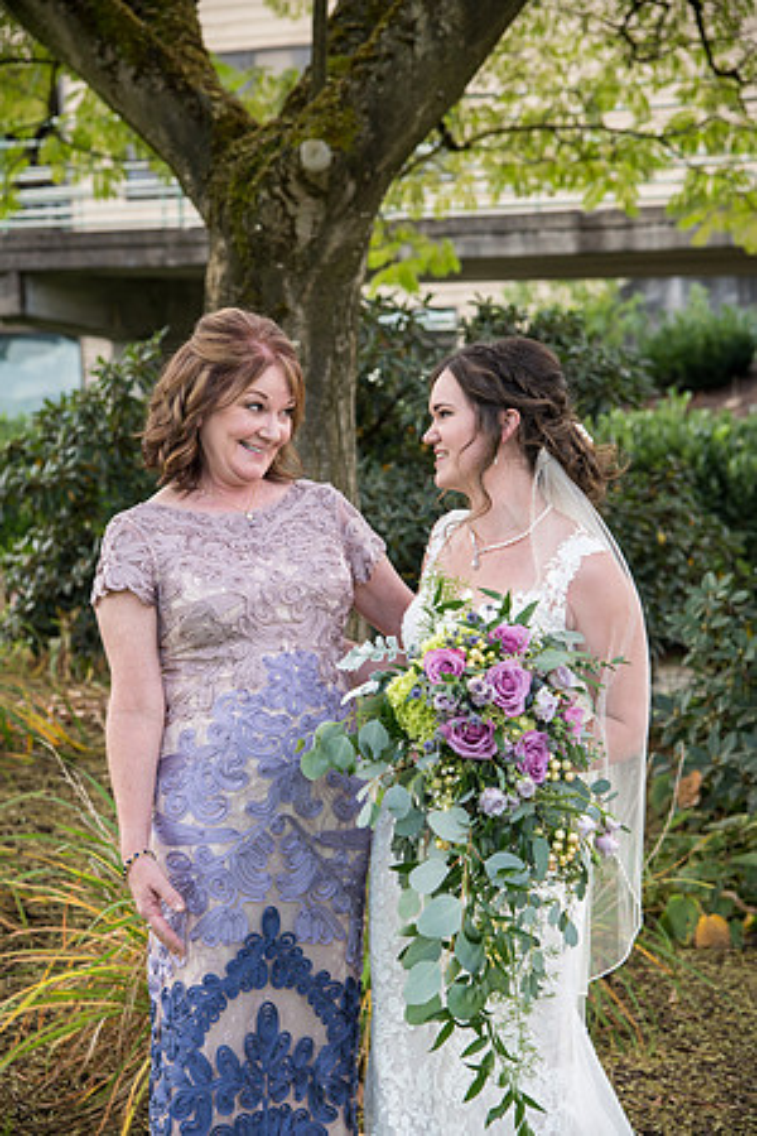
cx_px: 378
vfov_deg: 26.0
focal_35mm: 78
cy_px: 568
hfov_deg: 17.5
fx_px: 2460
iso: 250
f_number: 5
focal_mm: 78
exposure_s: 1/320
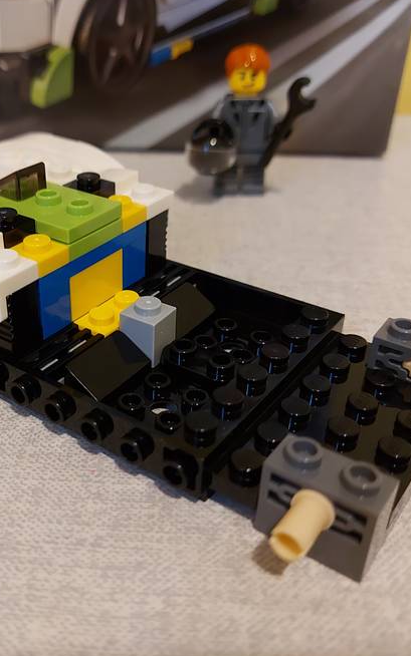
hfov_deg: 35.4
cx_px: 98
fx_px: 627
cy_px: 326
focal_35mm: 35
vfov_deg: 55.3
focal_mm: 5.23
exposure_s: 1/25
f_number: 1.8
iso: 250
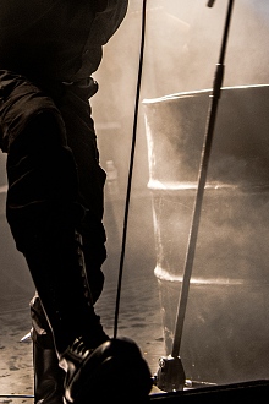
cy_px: -11
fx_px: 930
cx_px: 81
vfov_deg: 23.3
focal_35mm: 83
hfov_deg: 16.4
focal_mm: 38
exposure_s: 1/60
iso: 4000
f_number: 2.8
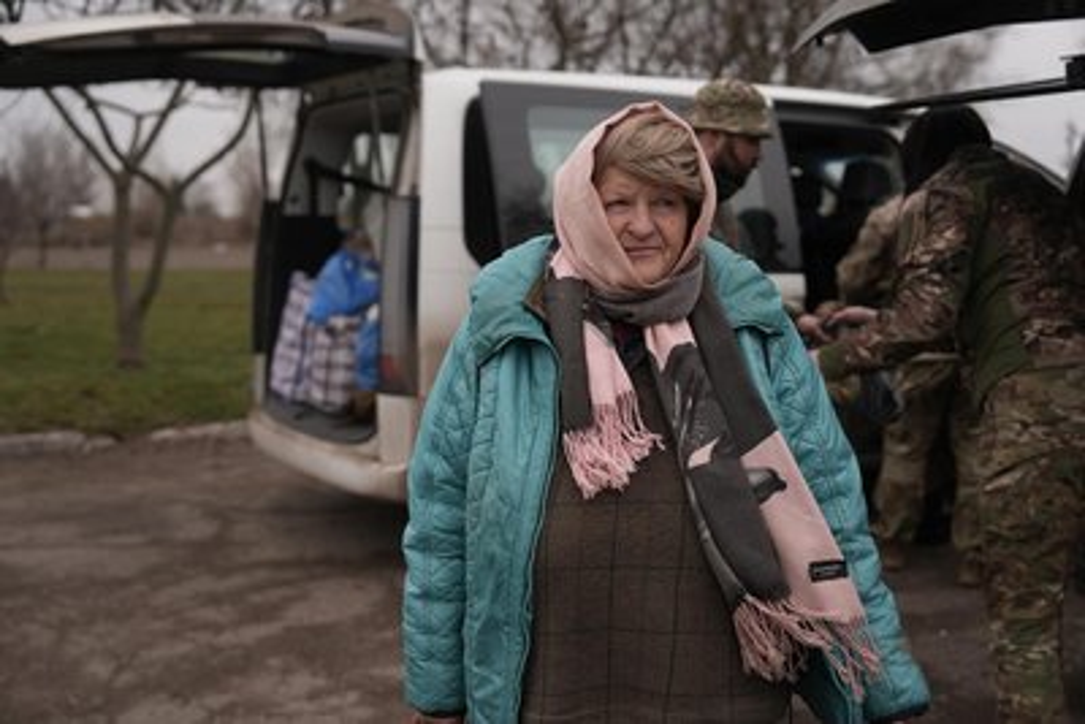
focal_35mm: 42
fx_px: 1266
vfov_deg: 31.9
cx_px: 542
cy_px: 362
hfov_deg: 46.4
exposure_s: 1/1000
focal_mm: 42
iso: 125
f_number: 2.8
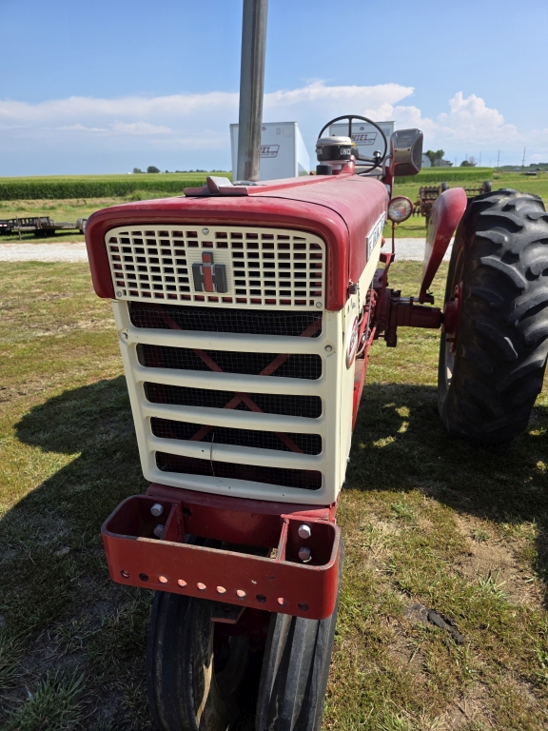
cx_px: 274
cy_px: 366
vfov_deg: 73.9
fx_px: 485
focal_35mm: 23
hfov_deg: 58.9
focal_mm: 6.3
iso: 80
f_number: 1.7
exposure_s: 1/3747
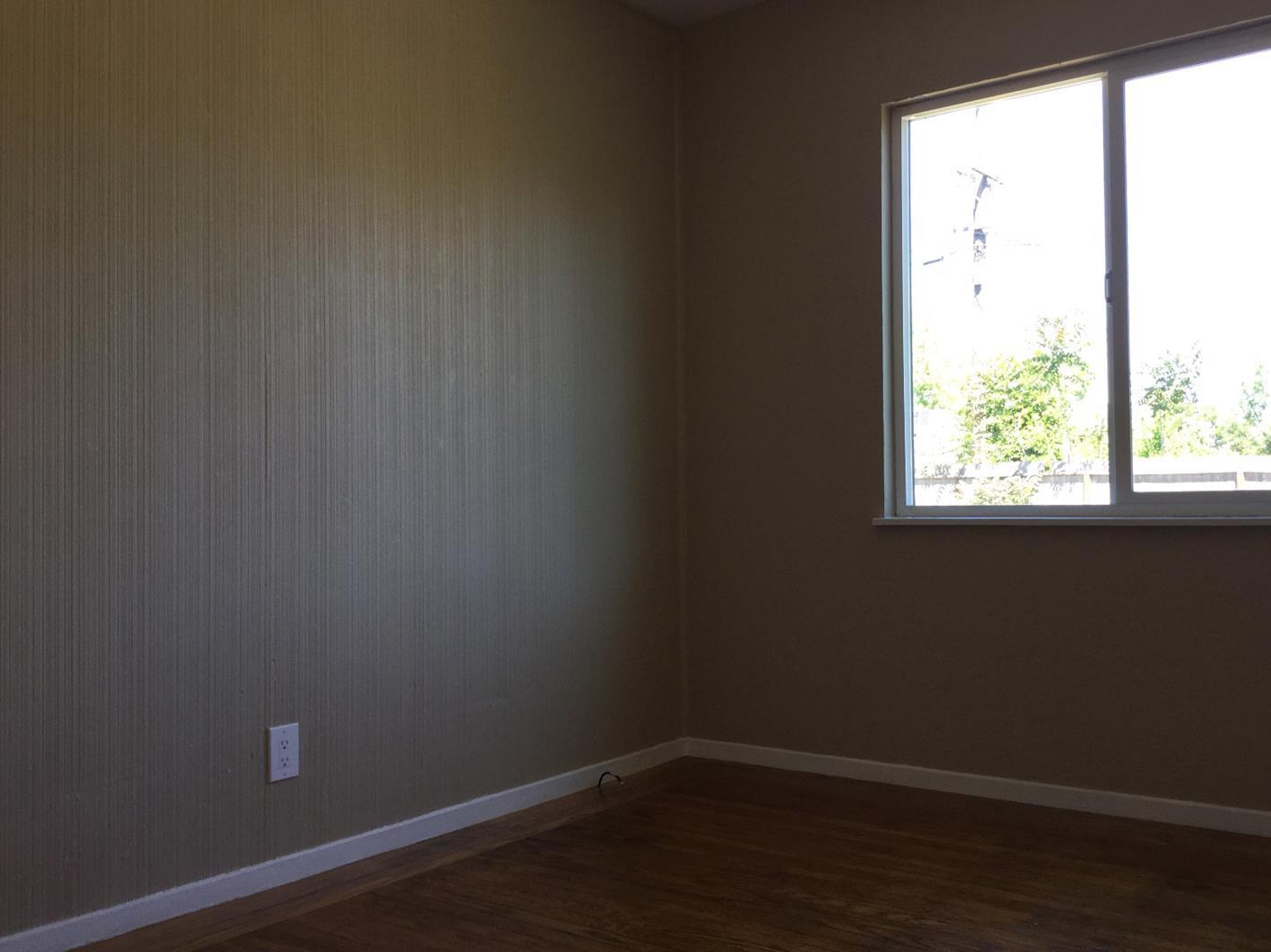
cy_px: 463
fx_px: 1211
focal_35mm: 33
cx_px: 660
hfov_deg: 55.3
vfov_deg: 42.9
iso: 32
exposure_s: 1/60
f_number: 2.4
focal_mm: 3.3
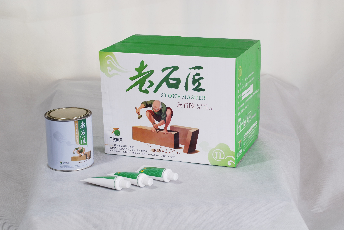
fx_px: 689
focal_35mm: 72
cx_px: 172
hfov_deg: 28.0
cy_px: 115
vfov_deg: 19.0
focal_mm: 48
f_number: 7.1
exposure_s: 1/40
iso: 100
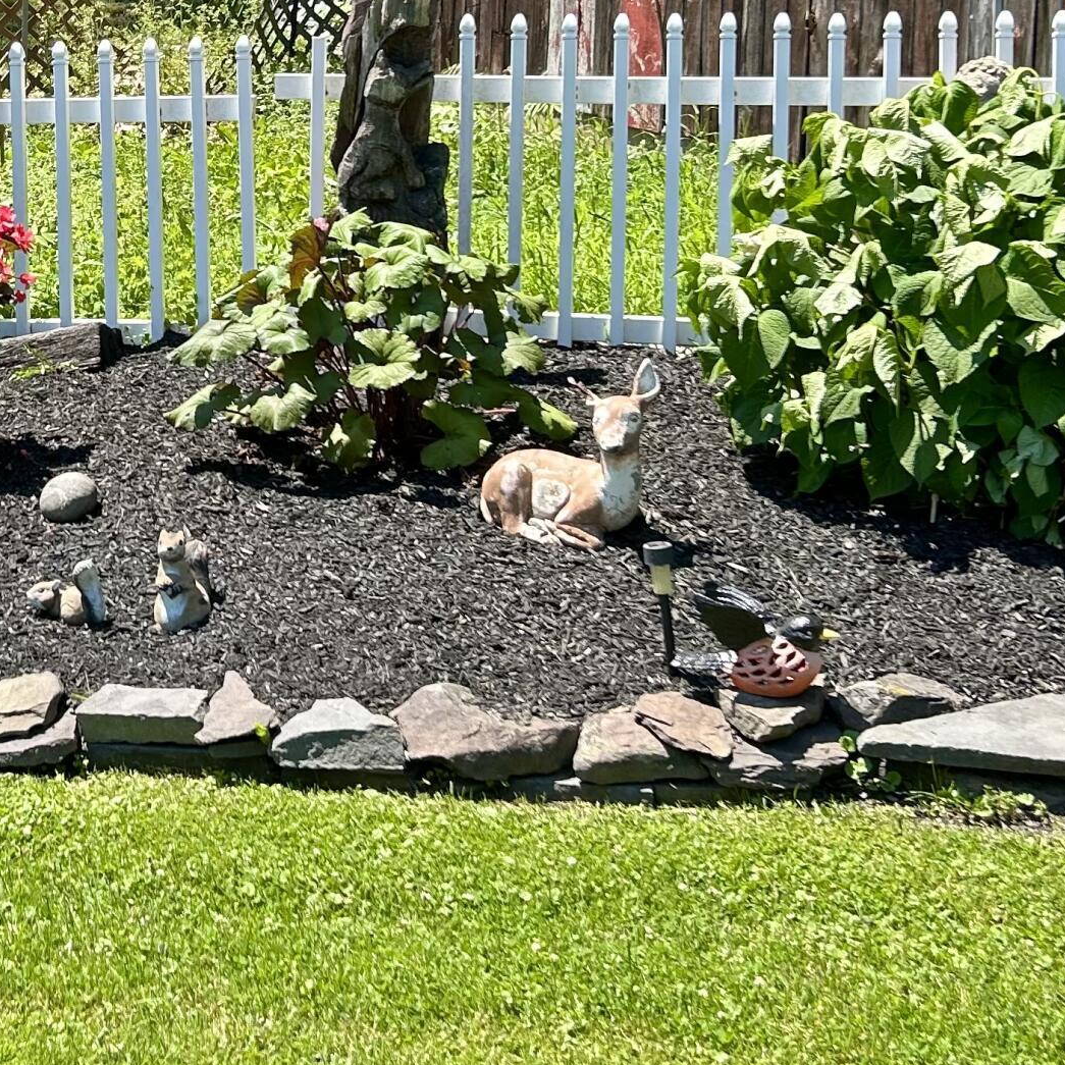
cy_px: 144
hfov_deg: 25.0
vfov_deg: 25.4
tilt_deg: -5.2
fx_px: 2297
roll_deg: -0.5
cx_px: 23
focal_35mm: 66
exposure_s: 1/1377
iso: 50
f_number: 1.5
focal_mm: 5.7
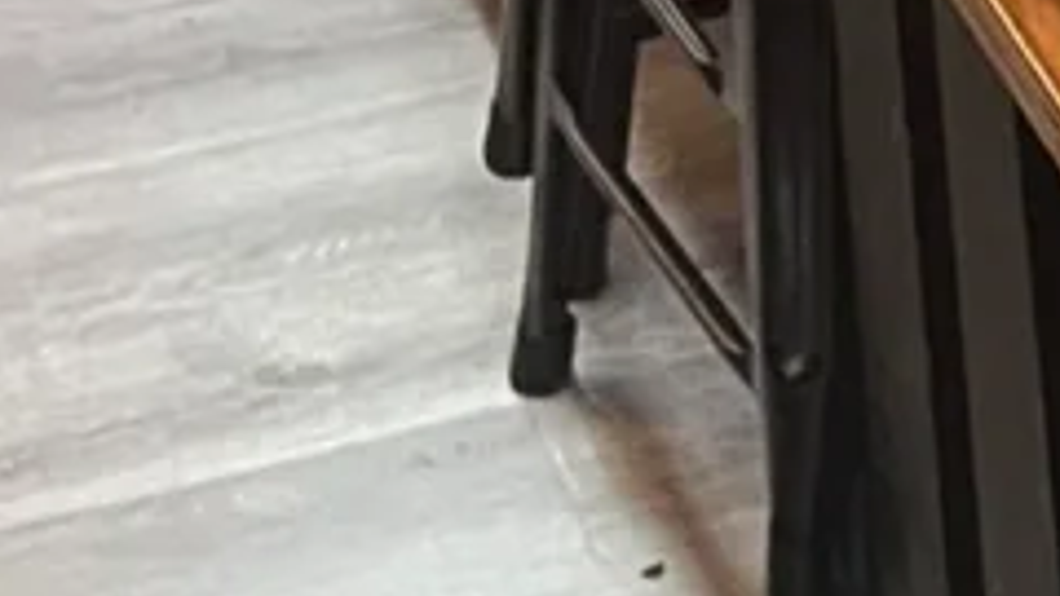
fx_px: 5312
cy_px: -459
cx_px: 2222
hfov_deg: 10.4
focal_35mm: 189
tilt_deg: -28.0
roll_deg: -2.2
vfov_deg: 6.3
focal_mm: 5.7
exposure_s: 1/30
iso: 500
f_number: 1.5
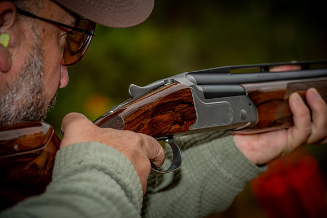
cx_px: 164
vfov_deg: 7.4
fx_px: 1679
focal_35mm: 185
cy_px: 109
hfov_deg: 11.1
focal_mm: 185
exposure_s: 1/250
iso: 320
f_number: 8
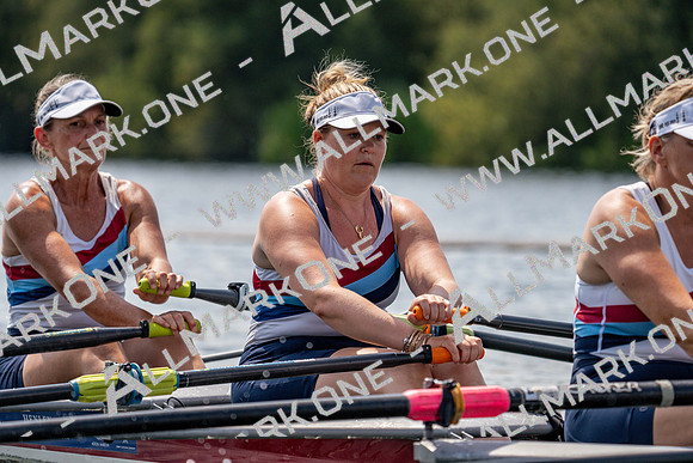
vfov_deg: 4.5
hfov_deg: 6.7
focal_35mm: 309
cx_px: 346
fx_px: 5949
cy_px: 232
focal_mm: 309
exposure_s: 1/1600
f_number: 6.3
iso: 200
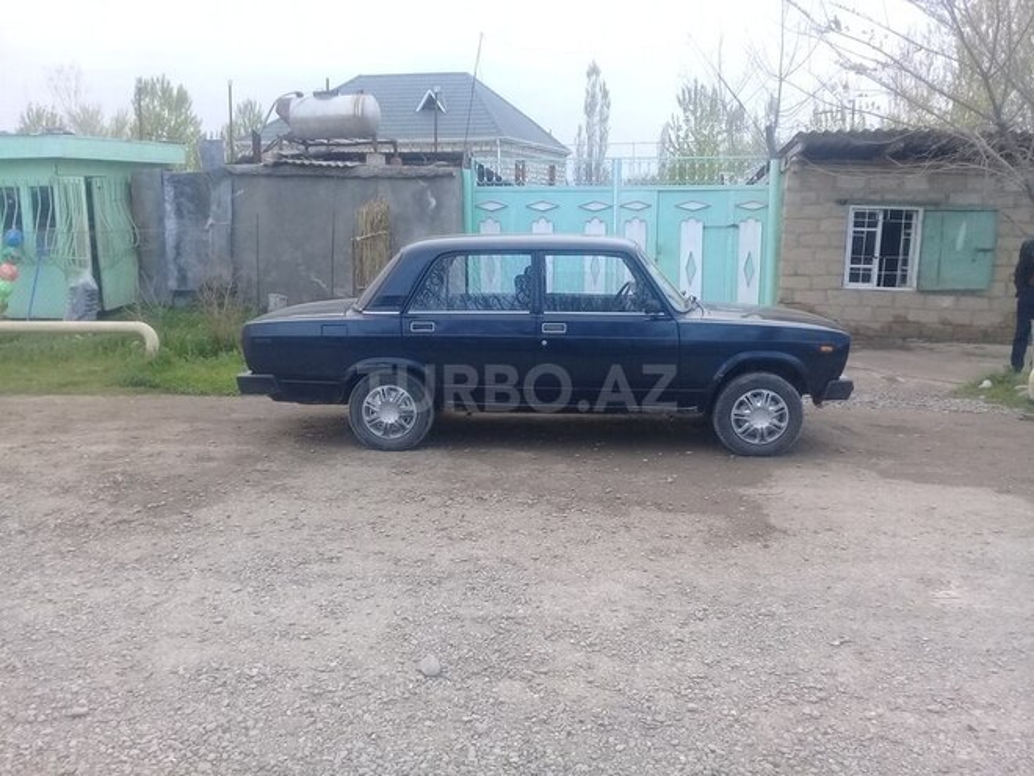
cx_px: 517
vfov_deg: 45.4
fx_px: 926
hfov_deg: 58.4
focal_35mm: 31
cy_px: 388
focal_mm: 3.3
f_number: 2.2
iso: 64
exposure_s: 1/100
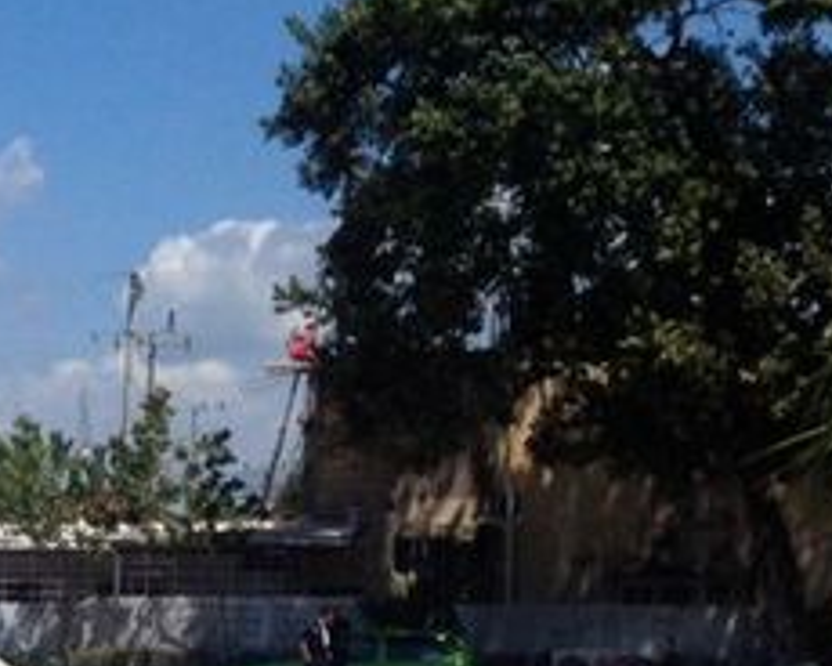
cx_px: -506
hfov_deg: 14.7
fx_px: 2930
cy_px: 807
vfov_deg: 12.6
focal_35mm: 119
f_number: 2.4
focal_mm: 4.28
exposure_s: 1/3460
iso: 50
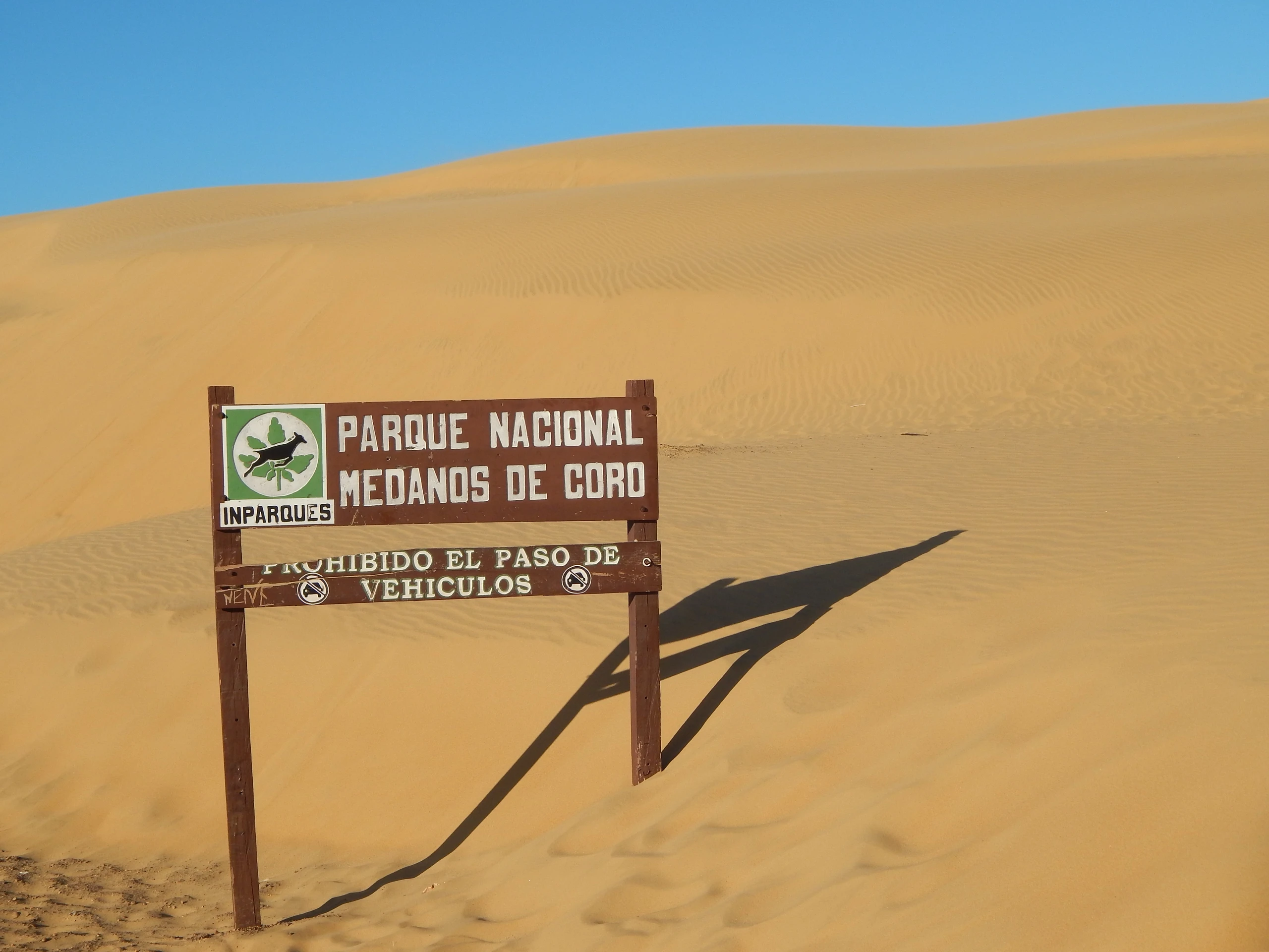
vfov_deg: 26.6
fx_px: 2016
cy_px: 476
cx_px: 634
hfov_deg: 34.9
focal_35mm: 55
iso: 125
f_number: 7.6
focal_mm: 9.7
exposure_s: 1/400
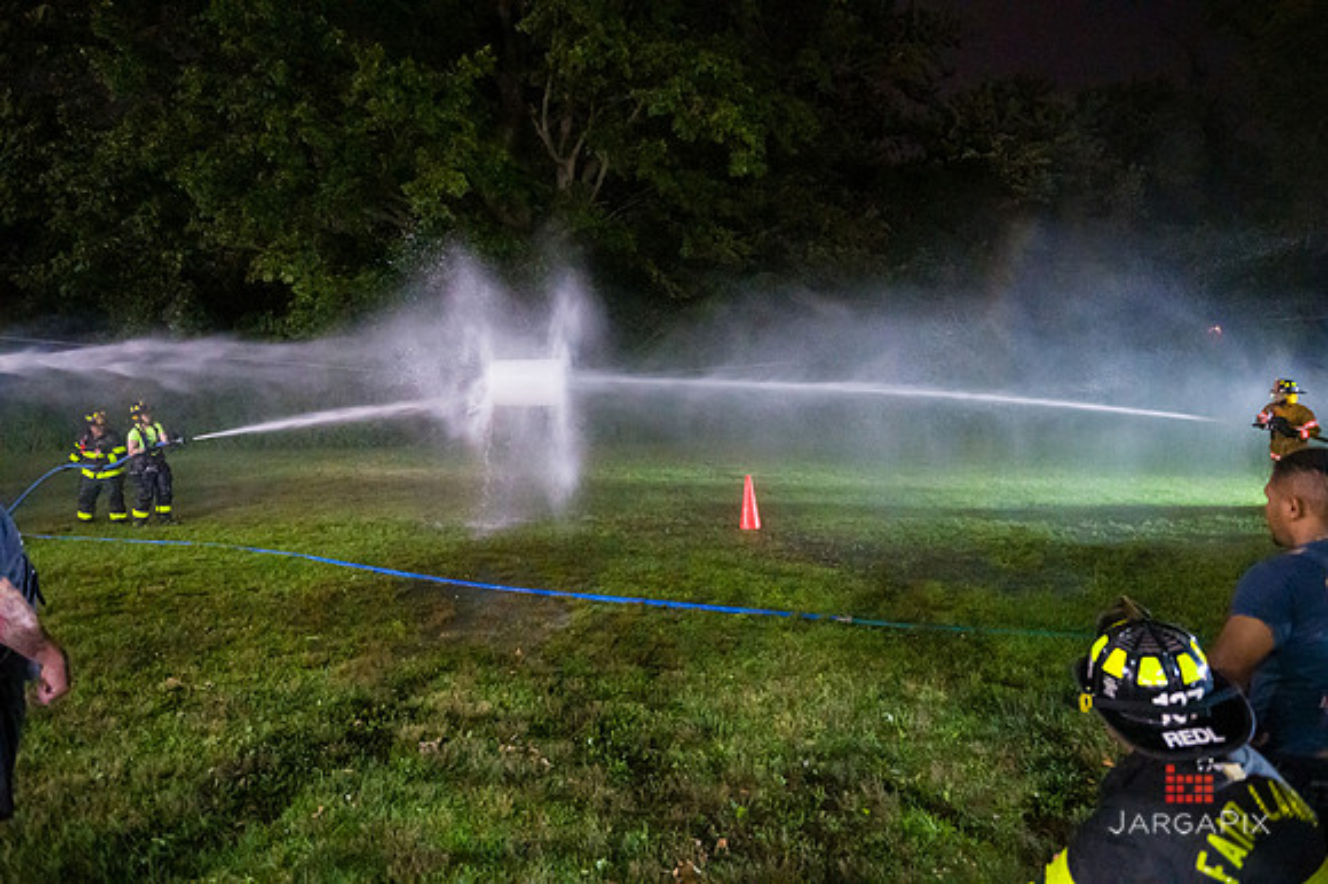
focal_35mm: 24
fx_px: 885
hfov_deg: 73.8
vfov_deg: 53.1
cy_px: 442
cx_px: 664
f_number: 3.2
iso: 12800
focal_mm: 24
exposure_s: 1/200
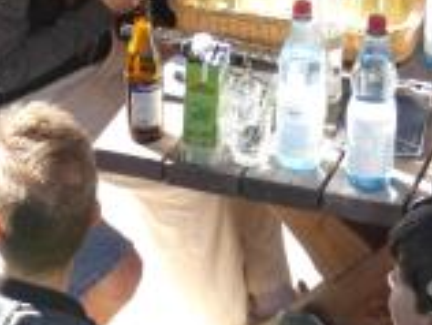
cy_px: -19
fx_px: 1987
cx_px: 8
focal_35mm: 159
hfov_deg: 12.3
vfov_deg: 9.3
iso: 80
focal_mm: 11.3
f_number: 4.2
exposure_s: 1/80
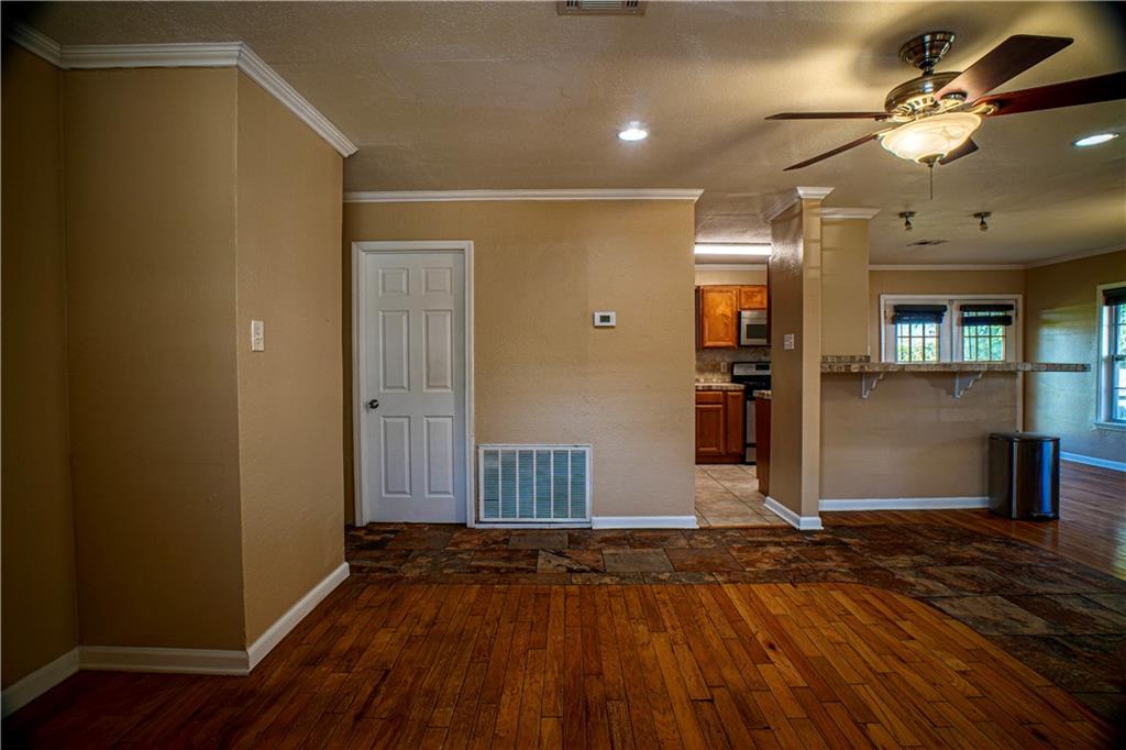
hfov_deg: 95.0
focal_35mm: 16
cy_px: 375
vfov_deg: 72.0
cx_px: 563
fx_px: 516
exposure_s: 1/10
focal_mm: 11
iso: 80
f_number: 10
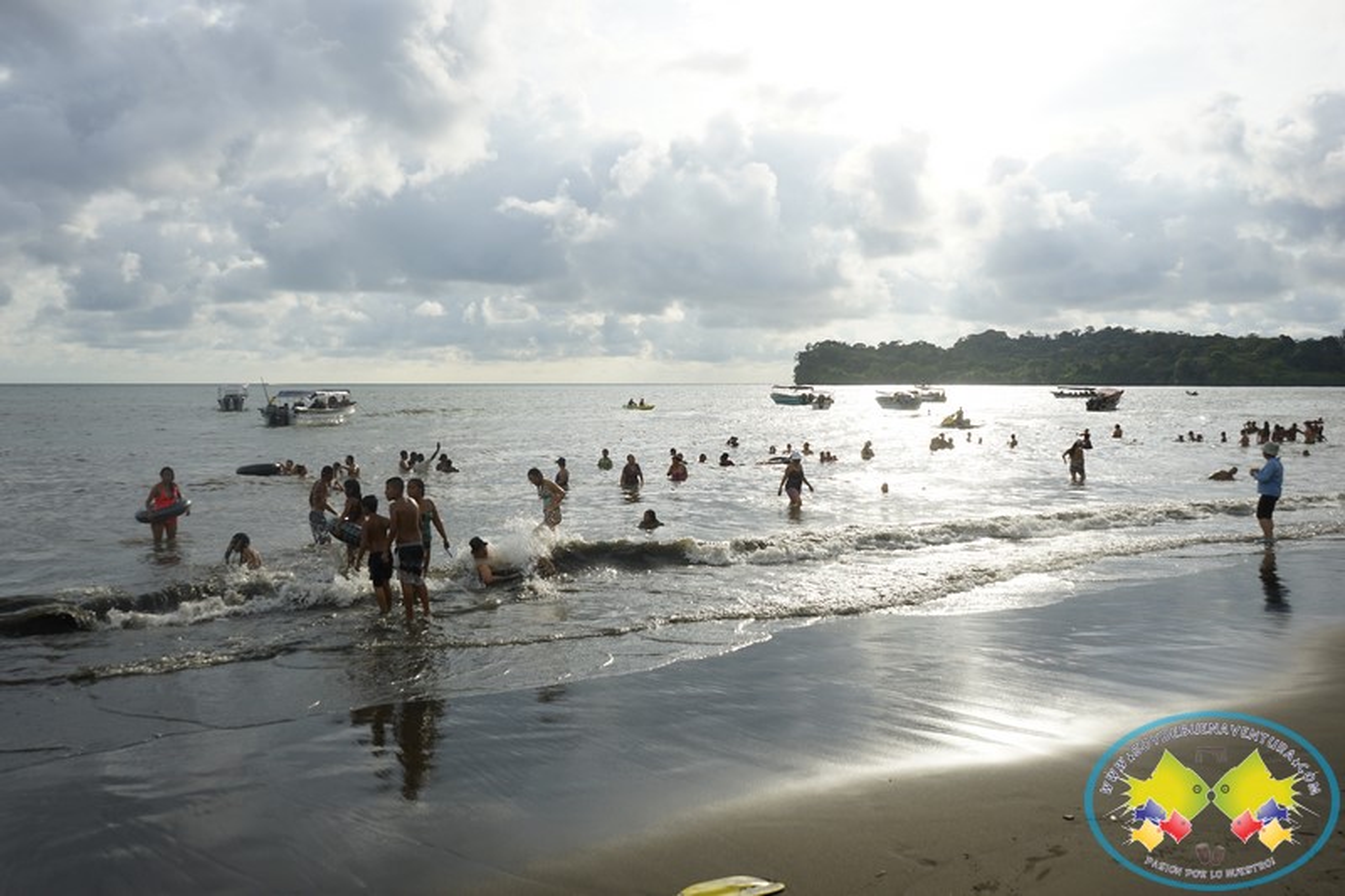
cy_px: 448
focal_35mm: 28
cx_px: 672
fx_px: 1046
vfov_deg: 46.4
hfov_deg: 65.5
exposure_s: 1/640
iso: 200
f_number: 8
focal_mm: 28
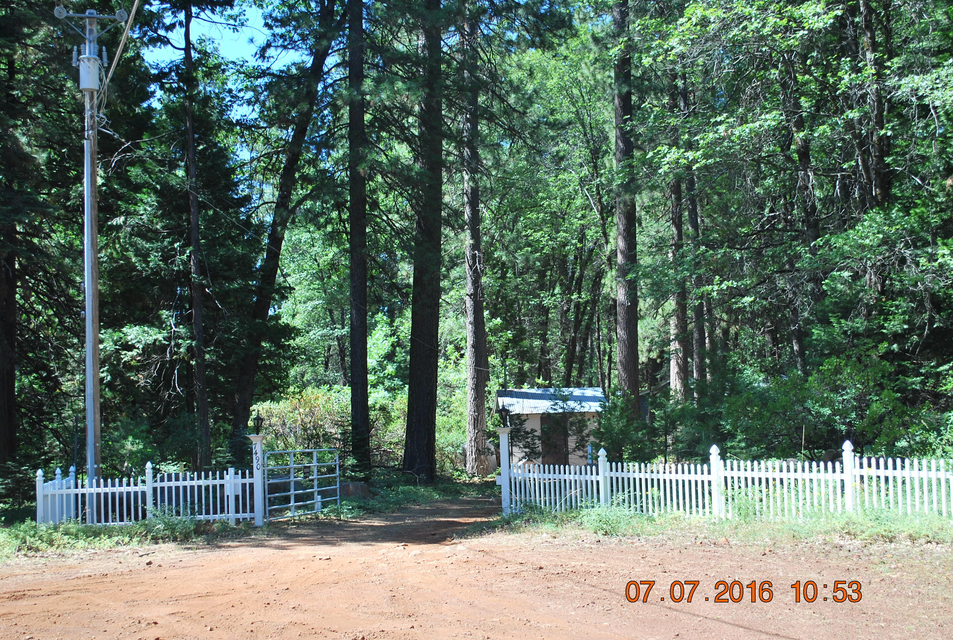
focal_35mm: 52
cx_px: 476
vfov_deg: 25.9
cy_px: 320
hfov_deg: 37.8
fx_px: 1393
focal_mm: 35
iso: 110
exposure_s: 1/125
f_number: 5.6
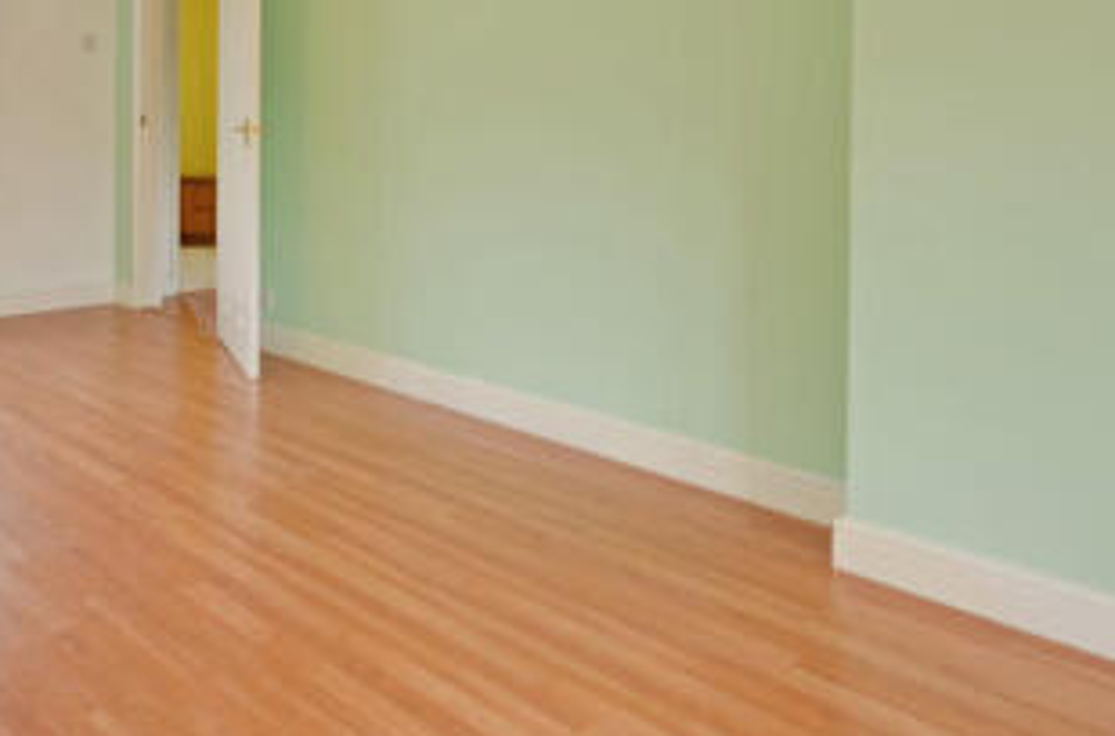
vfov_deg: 35.6
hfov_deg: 52.2
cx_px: 281
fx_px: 1083
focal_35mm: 35
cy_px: 90
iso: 100
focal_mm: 11
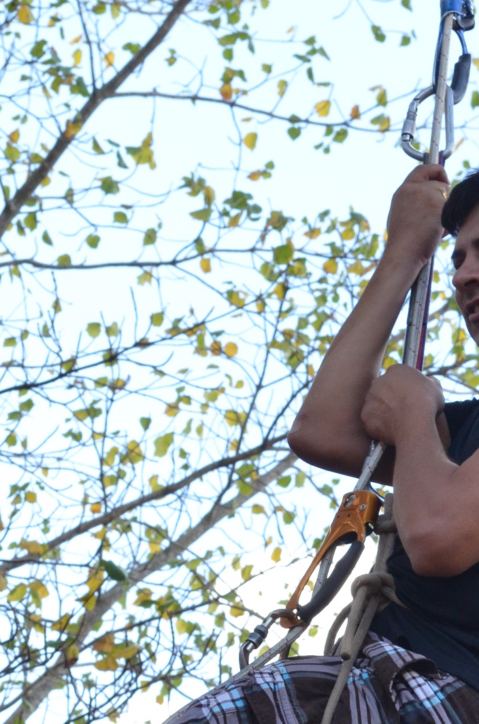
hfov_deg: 7.1
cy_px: 673
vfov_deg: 10.7
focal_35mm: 191
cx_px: 332
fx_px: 3832
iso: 1000
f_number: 10
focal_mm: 55
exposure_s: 1/160
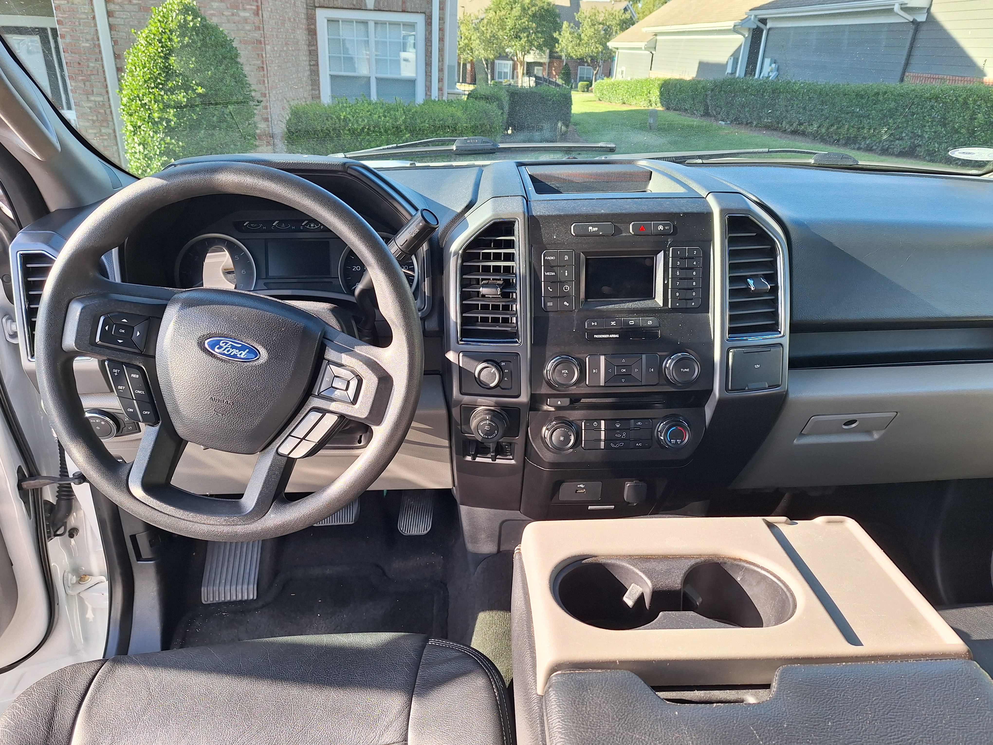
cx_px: 496
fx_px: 660
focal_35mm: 23
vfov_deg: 58.9
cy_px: 372
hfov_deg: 73.9
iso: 40
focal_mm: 5.54
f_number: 1.8
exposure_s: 1/216
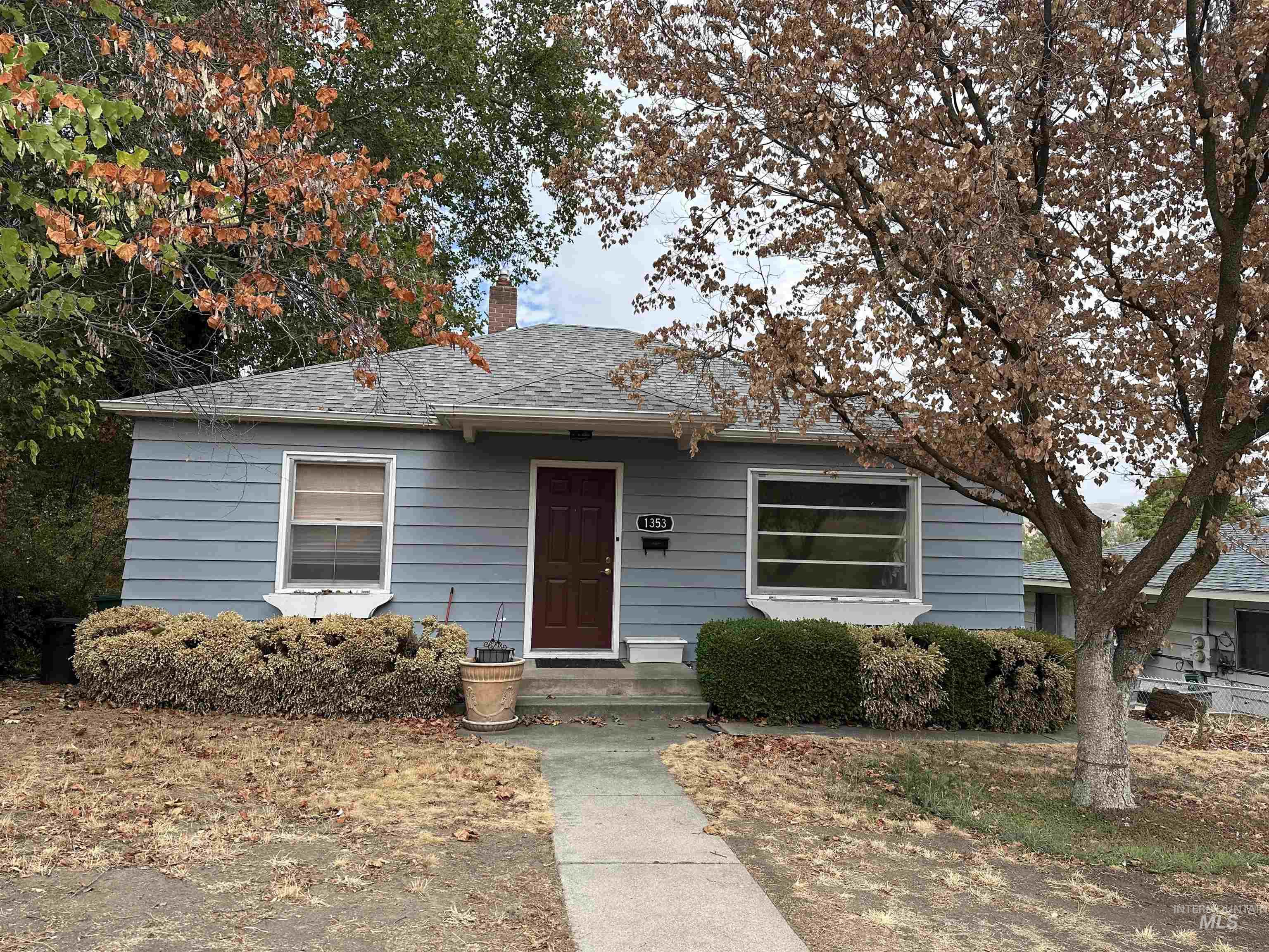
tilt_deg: +5.1
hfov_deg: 71.6
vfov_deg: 56.8
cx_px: 634
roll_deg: -1.5
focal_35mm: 24
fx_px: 880
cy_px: 476
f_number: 1.78
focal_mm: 6.86
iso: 80
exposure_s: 1/2110
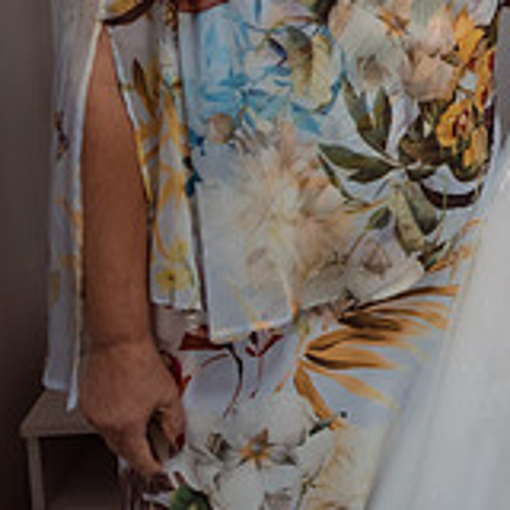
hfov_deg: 16.0
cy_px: -114
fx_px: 1700
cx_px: 706
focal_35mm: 102
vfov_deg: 16.3
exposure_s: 1/200
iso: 1600
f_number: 2.8
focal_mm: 29
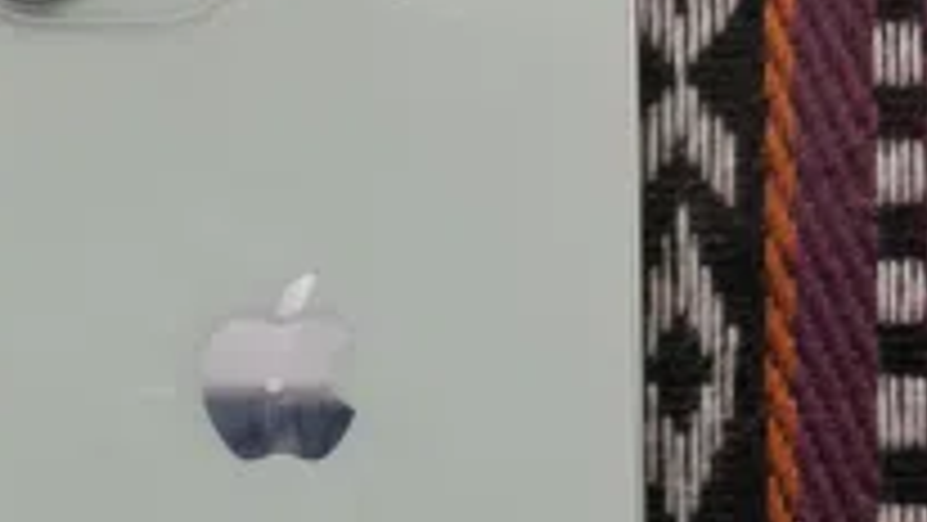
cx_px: 256
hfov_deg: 37.1
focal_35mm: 55
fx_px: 1352
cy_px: 423
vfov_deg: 21.6
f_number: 1.6
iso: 250
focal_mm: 5.1
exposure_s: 1/50
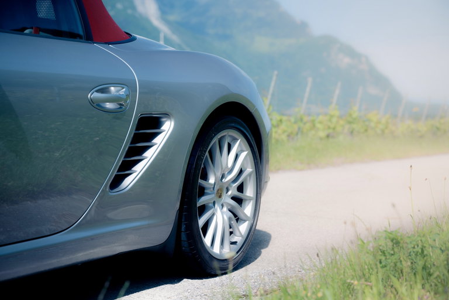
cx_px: 224
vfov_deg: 19.5
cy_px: 150
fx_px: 873
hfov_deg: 28.8
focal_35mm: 70
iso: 100
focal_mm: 70
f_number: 4.5
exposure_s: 1/250
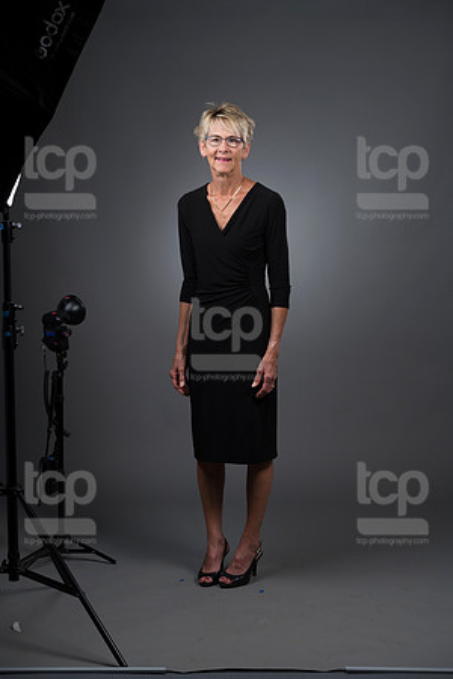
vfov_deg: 25.4
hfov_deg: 17.1
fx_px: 1510
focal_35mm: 80
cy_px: 340
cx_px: 226
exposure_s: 1/250
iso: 160
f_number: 5.6
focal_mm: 80
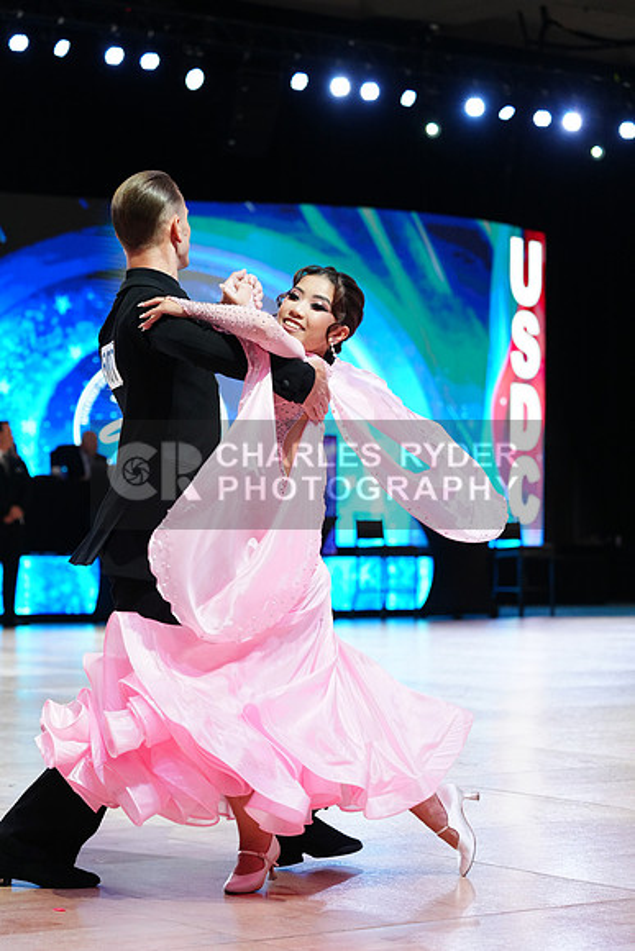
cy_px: 476
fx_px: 2300
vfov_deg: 23.4
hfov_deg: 15.7
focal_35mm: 87
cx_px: 318
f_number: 4
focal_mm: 87
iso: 2500
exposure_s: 1/320
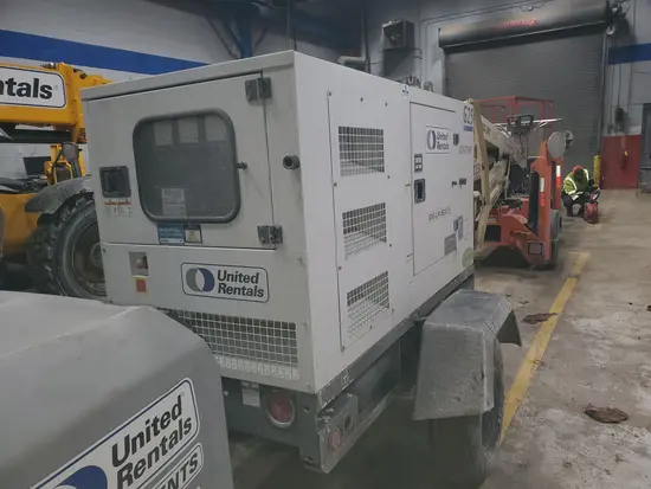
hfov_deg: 67.3
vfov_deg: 53.1
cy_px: 244
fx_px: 489
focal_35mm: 26
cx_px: 326
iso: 100
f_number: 2.4
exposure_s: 1/50
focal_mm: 4.3
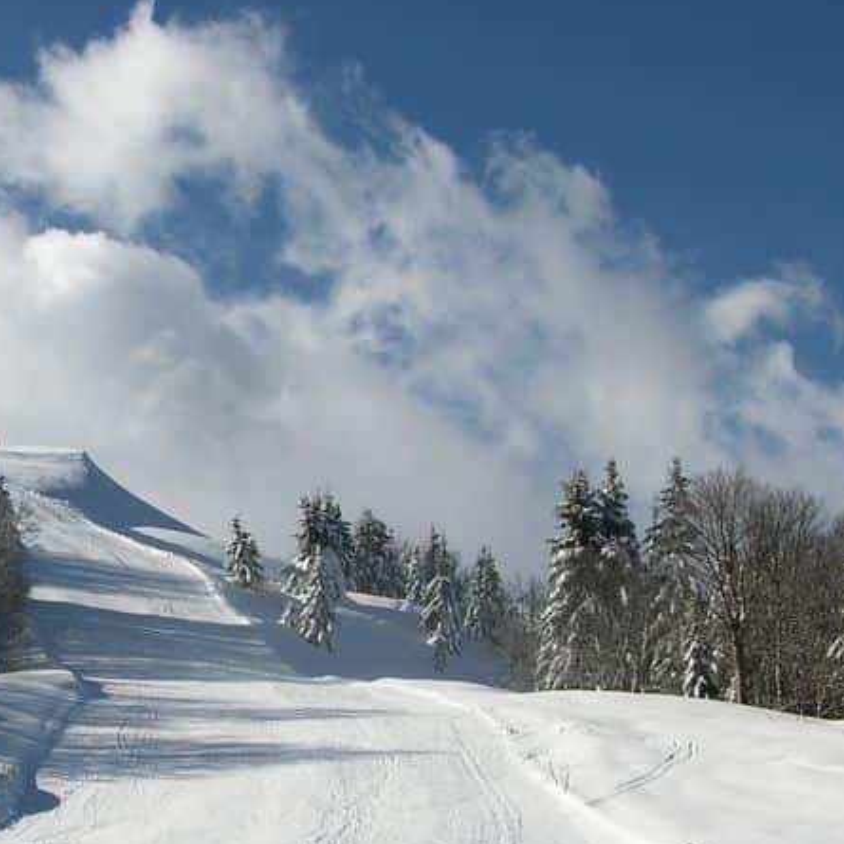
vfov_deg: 19.5
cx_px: -23
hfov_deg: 18.9
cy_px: 491
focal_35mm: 89
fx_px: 2455
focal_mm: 8.9
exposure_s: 1/282
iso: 50
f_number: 8
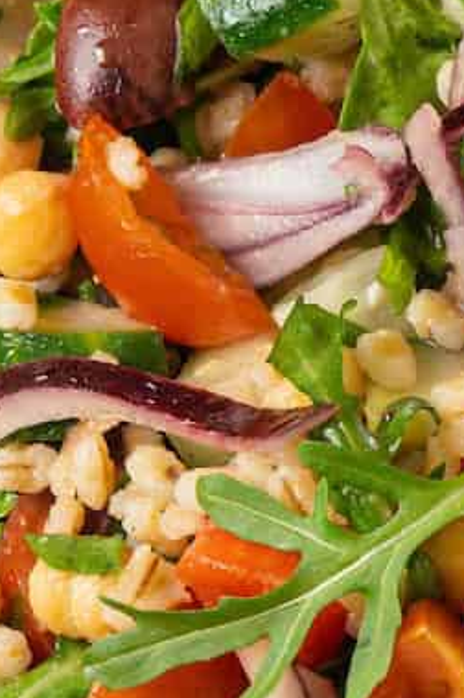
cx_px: 92
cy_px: 1169
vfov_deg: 4.1
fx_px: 9684
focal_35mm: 500
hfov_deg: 2.7
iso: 100
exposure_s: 1/160
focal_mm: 105
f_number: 13
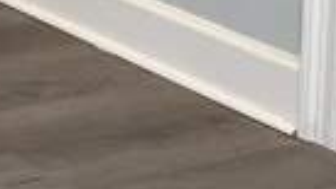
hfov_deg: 10.3
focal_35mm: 166
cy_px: -410
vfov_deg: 6.6
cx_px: -589
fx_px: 1479
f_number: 1.6
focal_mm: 5.1
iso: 125
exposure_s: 1/120
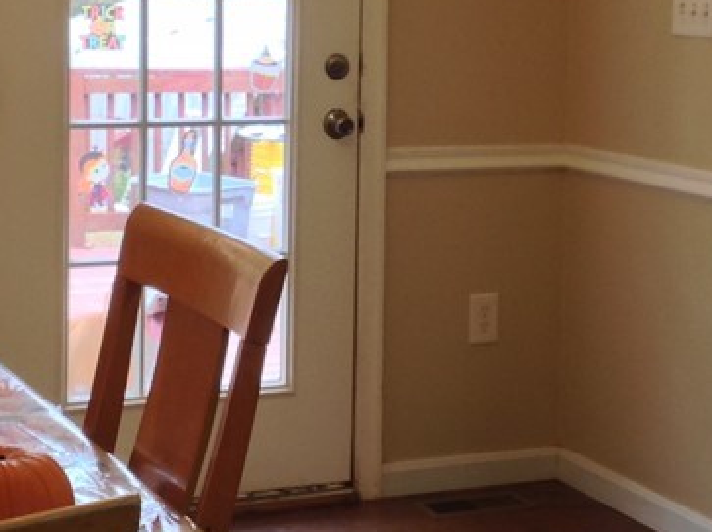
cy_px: 145
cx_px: 331
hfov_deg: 19.9
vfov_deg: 14.8
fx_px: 2033
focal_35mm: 99
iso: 50
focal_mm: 4.28
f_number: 2.4
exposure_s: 1/20
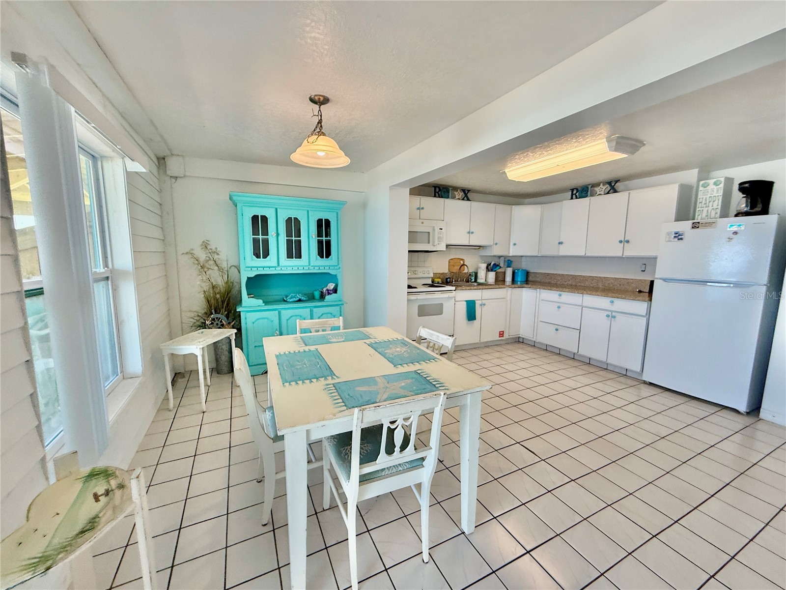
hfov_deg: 102.1
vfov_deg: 85.7
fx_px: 318
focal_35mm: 14
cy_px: 295
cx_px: 393
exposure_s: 1/120
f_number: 2.2
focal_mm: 2.22
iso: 125
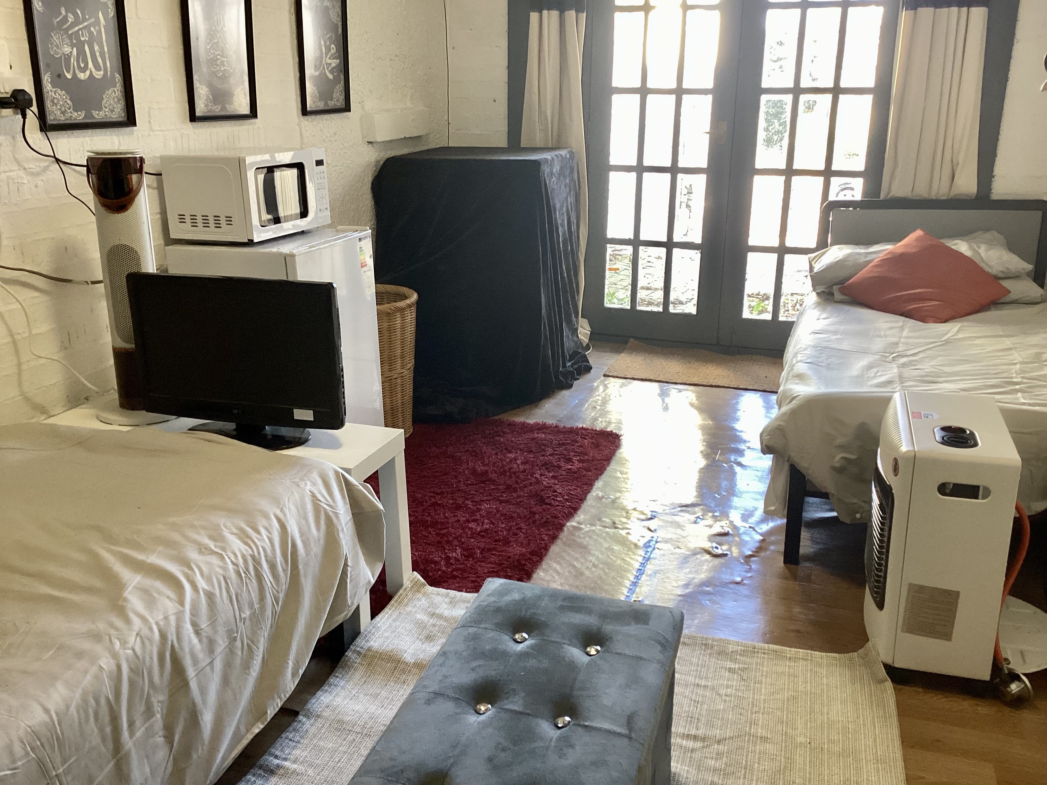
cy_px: 392
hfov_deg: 58.4
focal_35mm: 31
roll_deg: +1.9
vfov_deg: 45.4
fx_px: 938
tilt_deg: -17.8
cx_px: 524
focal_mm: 3.3
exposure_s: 1/60
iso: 125
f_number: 2.4
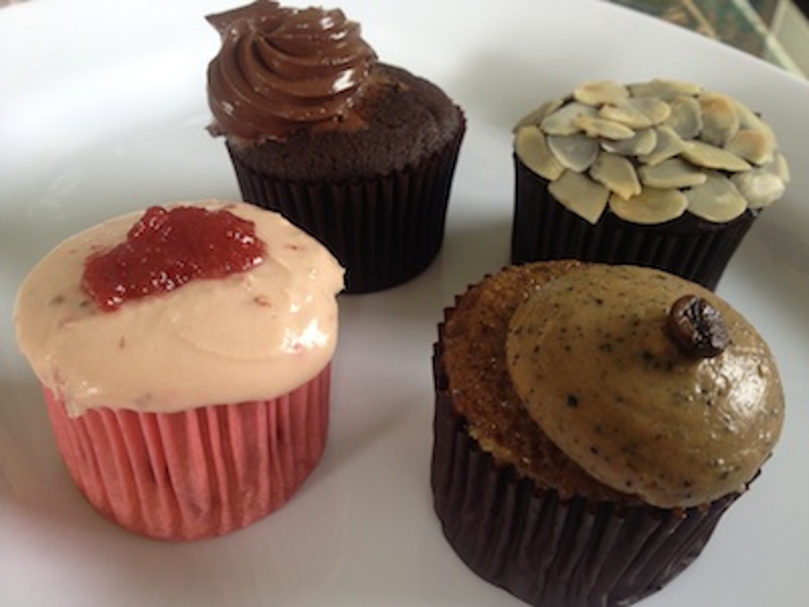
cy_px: 304
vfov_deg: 40.7
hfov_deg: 52.6
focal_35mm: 35
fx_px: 818
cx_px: 404
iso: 80
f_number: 2.4
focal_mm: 4.28
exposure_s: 1/20
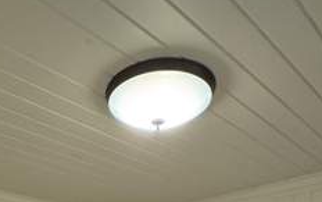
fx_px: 360
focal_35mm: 41
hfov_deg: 47.0
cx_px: 93
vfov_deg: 19.9
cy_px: 386
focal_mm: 2.22
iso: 320
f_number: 2.2
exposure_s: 1/120
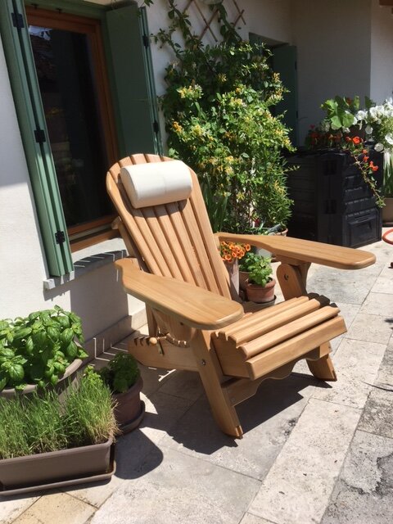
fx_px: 439
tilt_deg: -14.7
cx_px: 196
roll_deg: +6.3
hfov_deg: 48.2
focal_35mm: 29
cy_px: 262
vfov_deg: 61.7
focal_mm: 4.15
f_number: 2.2
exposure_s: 1/2564
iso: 25
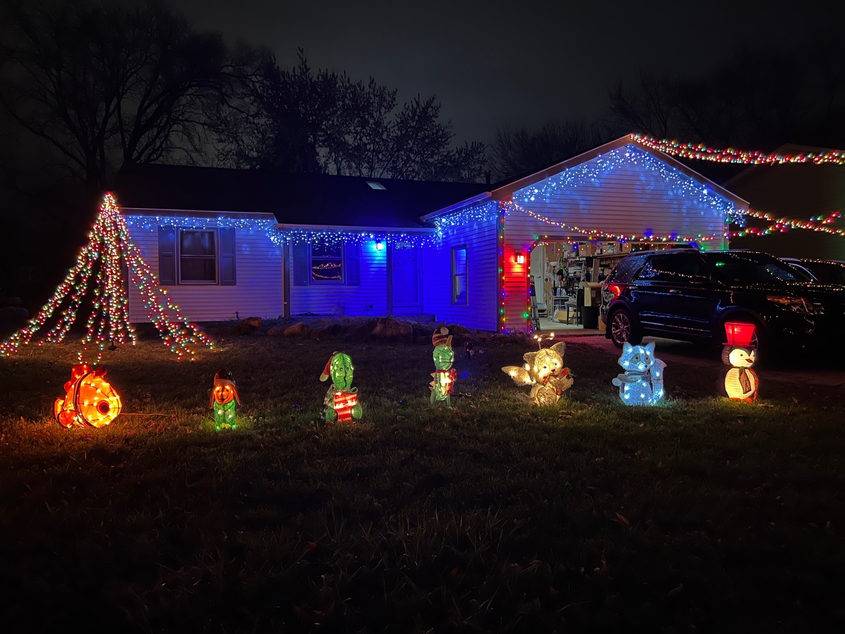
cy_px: 317
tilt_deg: -2.1
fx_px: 635
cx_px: 422
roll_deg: +0.8
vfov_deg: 53.1
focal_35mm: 26
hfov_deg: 67.3
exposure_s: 1/12
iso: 640
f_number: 1.5
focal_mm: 5.7
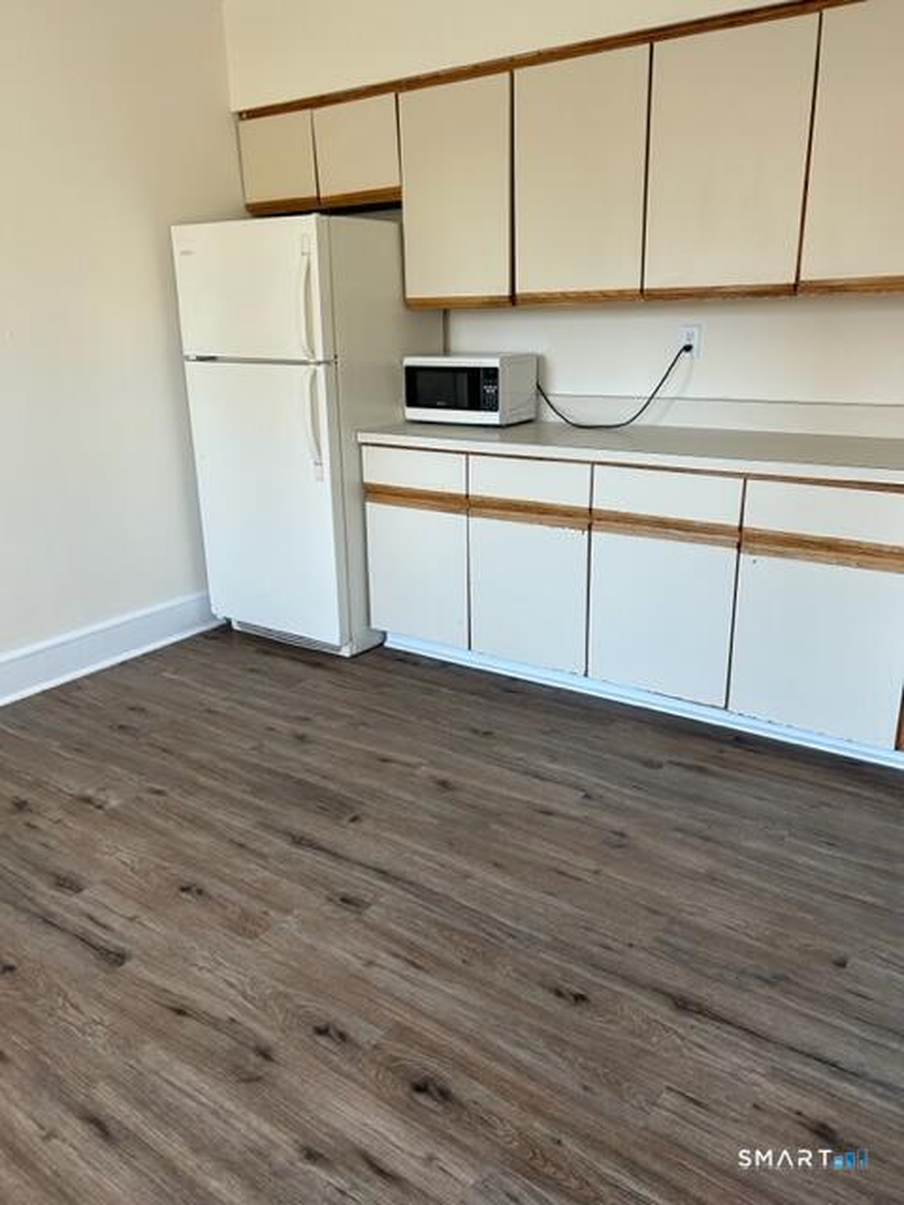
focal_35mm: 26
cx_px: 452
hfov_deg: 53.1
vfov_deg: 67.3
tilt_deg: -15.9
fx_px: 905
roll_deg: +2.3
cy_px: 602
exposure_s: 1/121
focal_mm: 5.7
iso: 100
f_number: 1.5
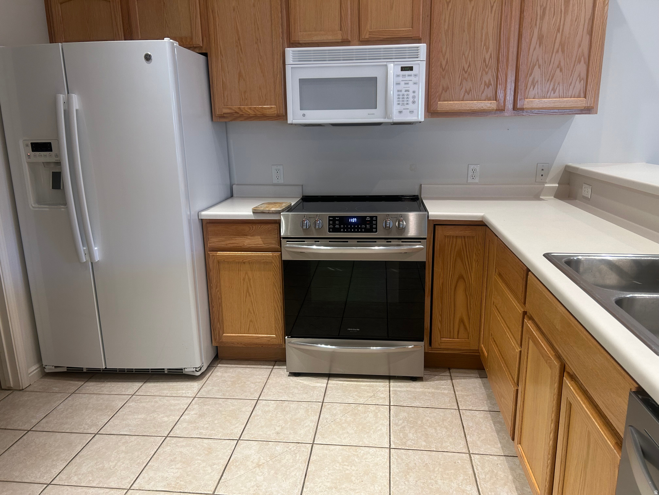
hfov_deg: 67.3
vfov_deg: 53.1
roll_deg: +1.0
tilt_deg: -13.4
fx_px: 495
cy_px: 248
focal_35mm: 26
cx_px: 330
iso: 100
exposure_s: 1/60
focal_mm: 5.7
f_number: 1.5
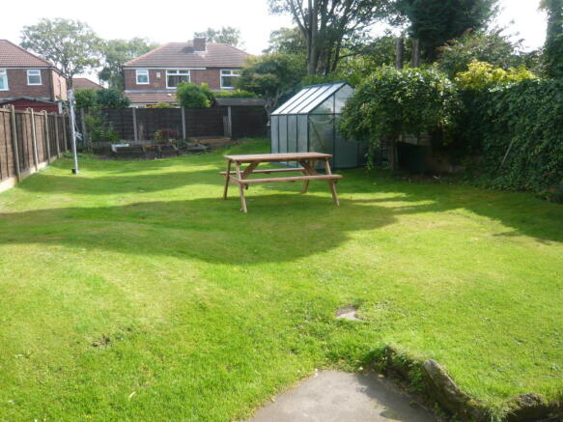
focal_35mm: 28
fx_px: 455
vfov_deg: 49.7
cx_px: 282
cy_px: 211
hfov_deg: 63.5
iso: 100
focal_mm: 4.6
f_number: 2.8
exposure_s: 1/400
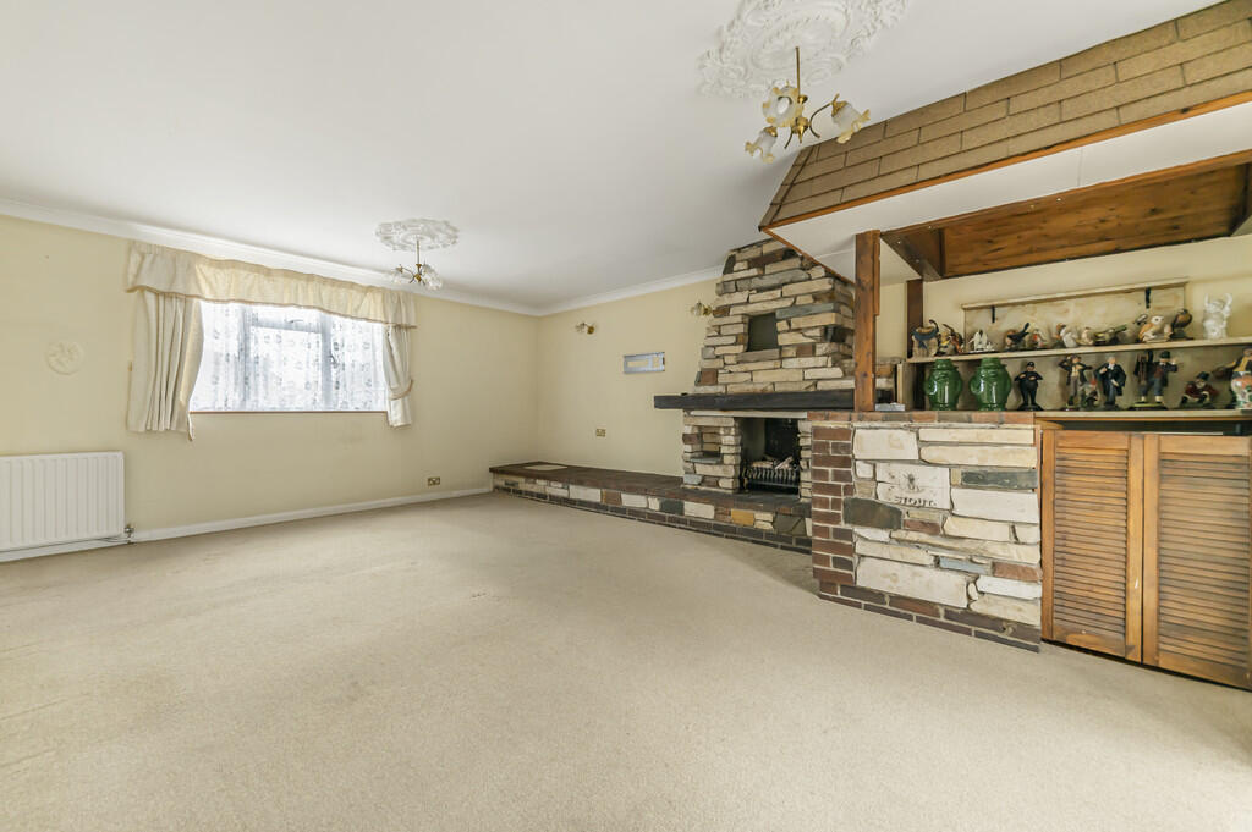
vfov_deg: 81.1
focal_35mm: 14
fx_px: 486
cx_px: 626
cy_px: 416
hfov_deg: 104.3
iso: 400
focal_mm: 14
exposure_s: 1/1.67
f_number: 9
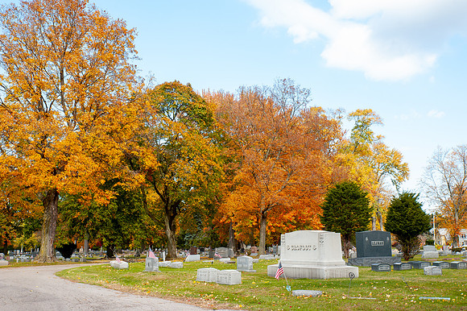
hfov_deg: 46.4
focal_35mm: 42
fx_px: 545
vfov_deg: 31.9
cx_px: 234
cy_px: 156
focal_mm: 42
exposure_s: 1/160
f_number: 10
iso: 400
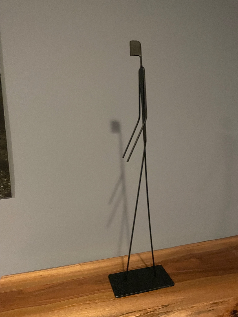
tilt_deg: -11.0
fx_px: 238
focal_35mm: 26
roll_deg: +0.8
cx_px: 119
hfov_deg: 53.0
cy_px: 158
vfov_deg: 67.3
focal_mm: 4.2
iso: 1000
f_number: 1.6
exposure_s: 1/30
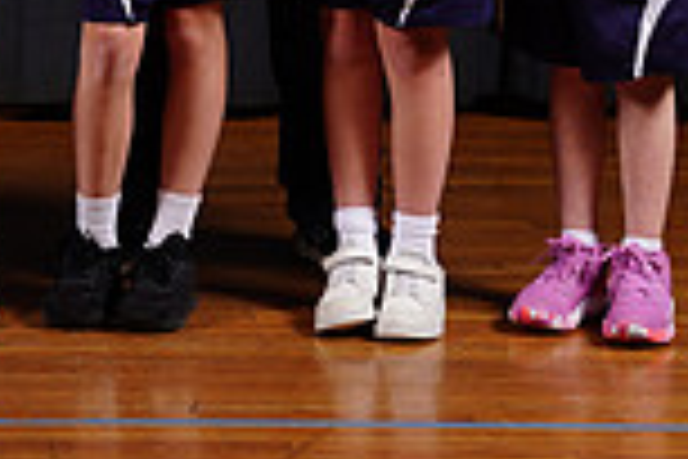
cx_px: -94
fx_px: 4414
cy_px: -385
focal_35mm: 231
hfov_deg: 8.8
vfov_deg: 5.8
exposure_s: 1/200
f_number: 5.6
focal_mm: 61
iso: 200
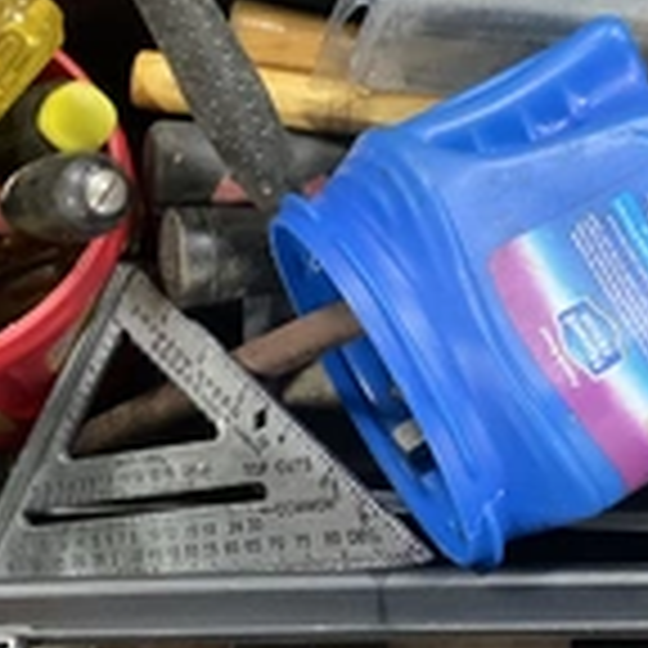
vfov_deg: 24.2
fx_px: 1504
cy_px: 230
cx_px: 423
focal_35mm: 71
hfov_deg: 24.2
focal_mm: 3
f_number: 1.8
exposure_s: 1/30
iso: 400
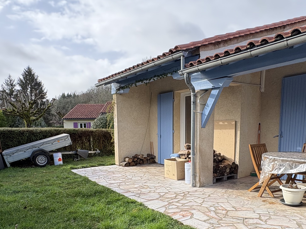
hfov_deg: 61.6
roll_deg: +1.3
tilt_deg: -8.8
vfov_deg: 46.7
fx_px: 256
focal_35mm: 29
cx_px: 161
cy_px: 169
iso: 40
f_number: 2.2
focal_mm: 2.22
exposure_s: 1/591
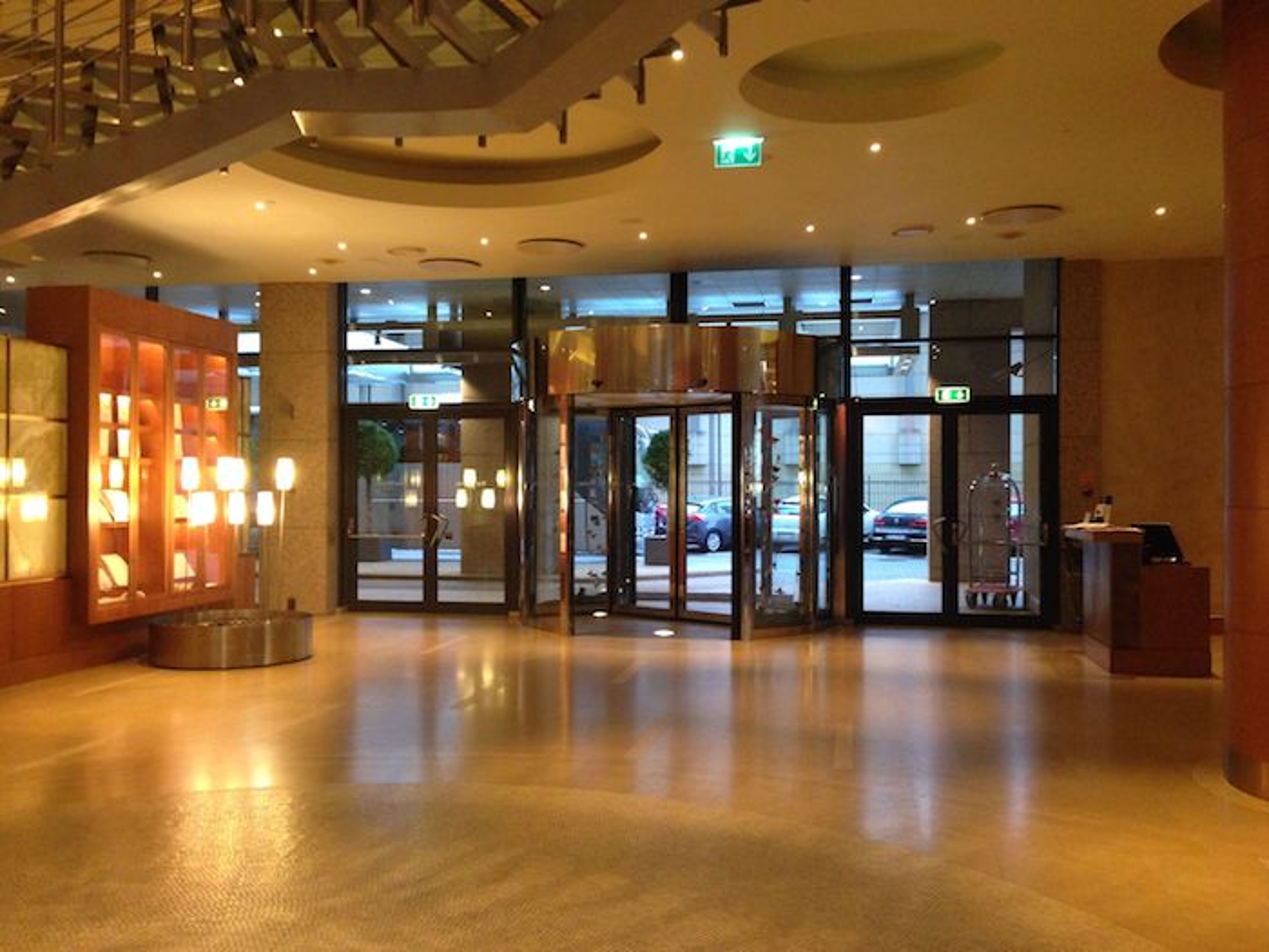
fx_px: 1210
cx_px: 634
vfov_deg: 42.9
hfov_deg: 55.4
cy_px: 476
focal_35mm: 33
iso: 250
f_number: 2.4
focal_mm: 4.12
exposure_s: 1/20
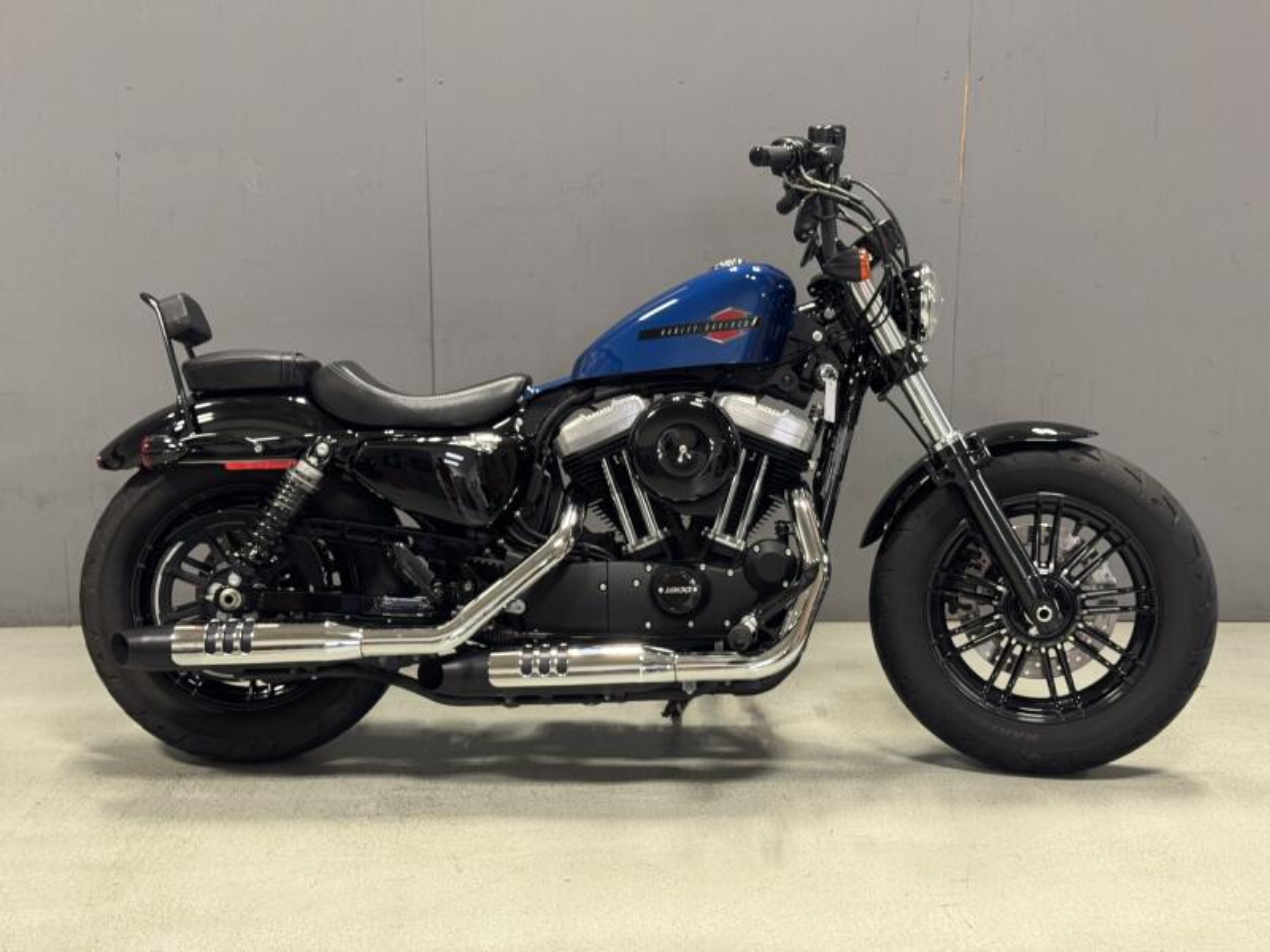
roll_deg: -0.7
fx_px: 1761
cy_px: 476
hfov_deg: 39.7
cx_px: 635
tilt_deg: -12.1
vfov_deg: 30.3
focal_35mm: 48
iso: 200
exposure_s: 1/40
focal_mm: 6.76
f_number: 1.78
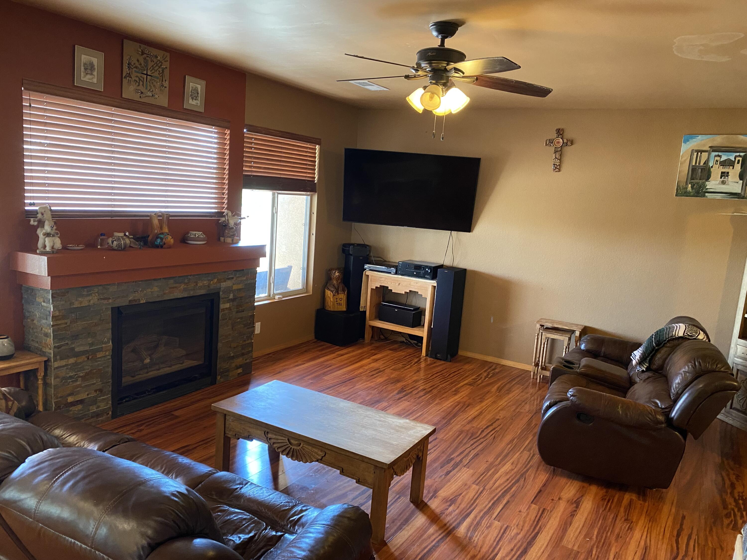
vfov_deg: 53.1
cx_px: 374
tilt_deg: -10.2
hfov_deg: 67.3
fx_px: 561
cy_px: 280
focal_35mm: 26
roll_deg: -4.7
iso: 400
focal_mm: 4.25
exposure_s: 1/60
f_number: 1.8
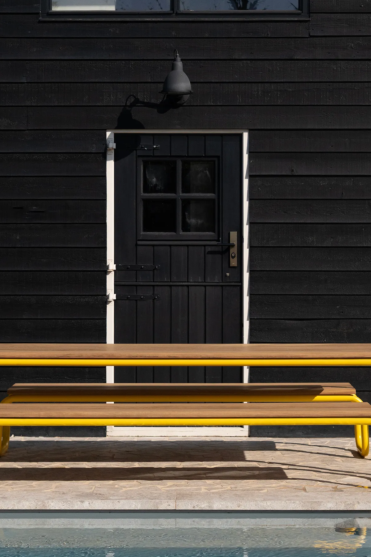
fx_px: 1515
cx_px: 179
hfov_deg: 14.0
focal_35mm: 98
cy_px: 201
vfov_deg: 20.8
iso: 800
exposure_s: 1/12800
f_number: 4.5
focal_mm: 50
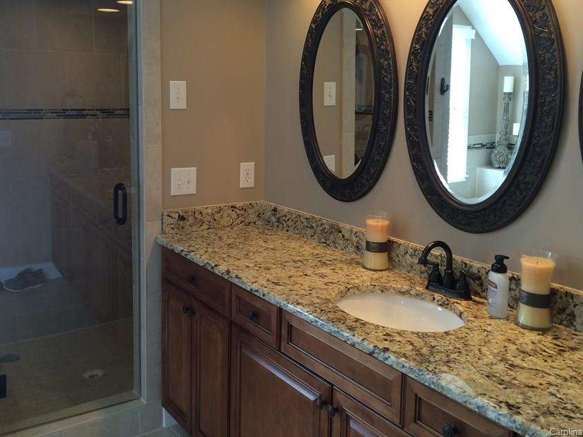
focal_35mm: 35
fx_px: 589
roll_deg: +0.2
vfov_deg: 40.5
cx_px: 276
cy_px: 175
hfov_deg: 52.6
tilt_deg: -9.3
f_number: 2.2
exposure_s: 1/30
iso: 40
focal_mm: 4.15
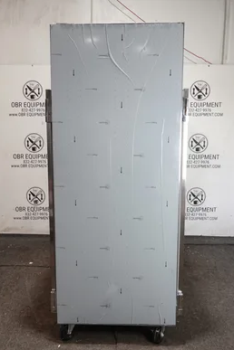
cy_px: 179
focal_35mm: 31
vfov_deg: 60.3
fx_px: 302
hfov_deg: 42.3
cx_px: 116
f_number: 3.5
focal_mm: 11.29
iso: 400
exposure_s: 1/30
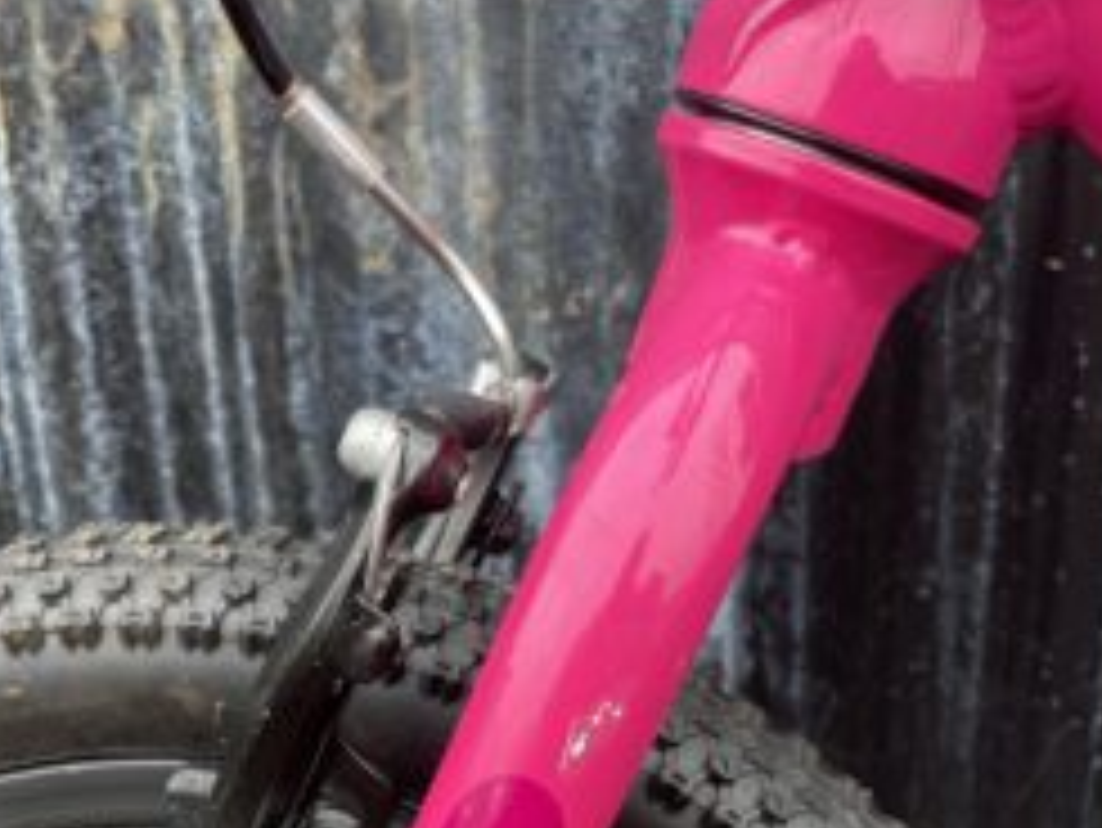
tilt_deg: -24.6
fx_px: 1624
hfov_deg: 37.5
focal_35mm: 51
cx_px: 513
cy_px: 720
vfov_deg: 27.7
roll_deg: +1.8
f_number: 1.6
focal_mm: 4.2
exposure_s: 1/121
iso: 40
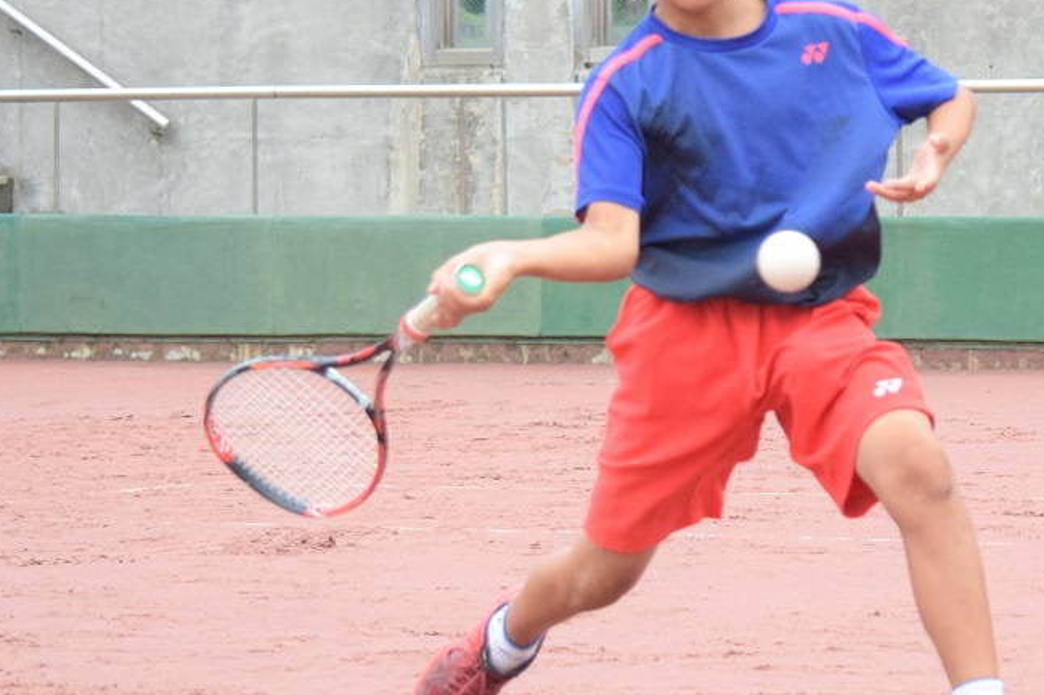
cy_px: 305
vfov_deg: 8.7
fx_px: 4552
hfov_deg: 13.1
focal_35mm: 157
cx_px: 715
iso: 1250
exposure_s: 1/1250
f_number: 4.5
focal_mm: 68
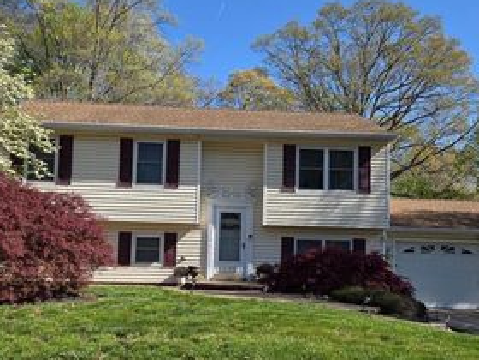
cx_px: 250
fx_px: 567
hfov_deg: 45.8
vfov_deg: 35.0
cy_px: 219
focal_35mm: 41
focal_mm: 5.4
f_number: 1.8
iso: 80
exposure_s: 1/4274
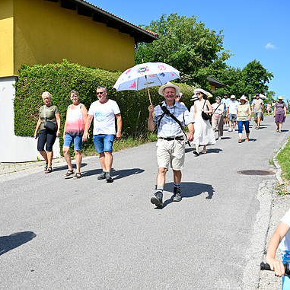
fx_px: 423
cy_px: 143
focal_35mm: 45
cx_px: 116
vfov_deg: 37.8
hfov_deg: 37.7
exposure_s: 1/1000
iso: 220
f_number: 5.6
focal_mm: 34.5
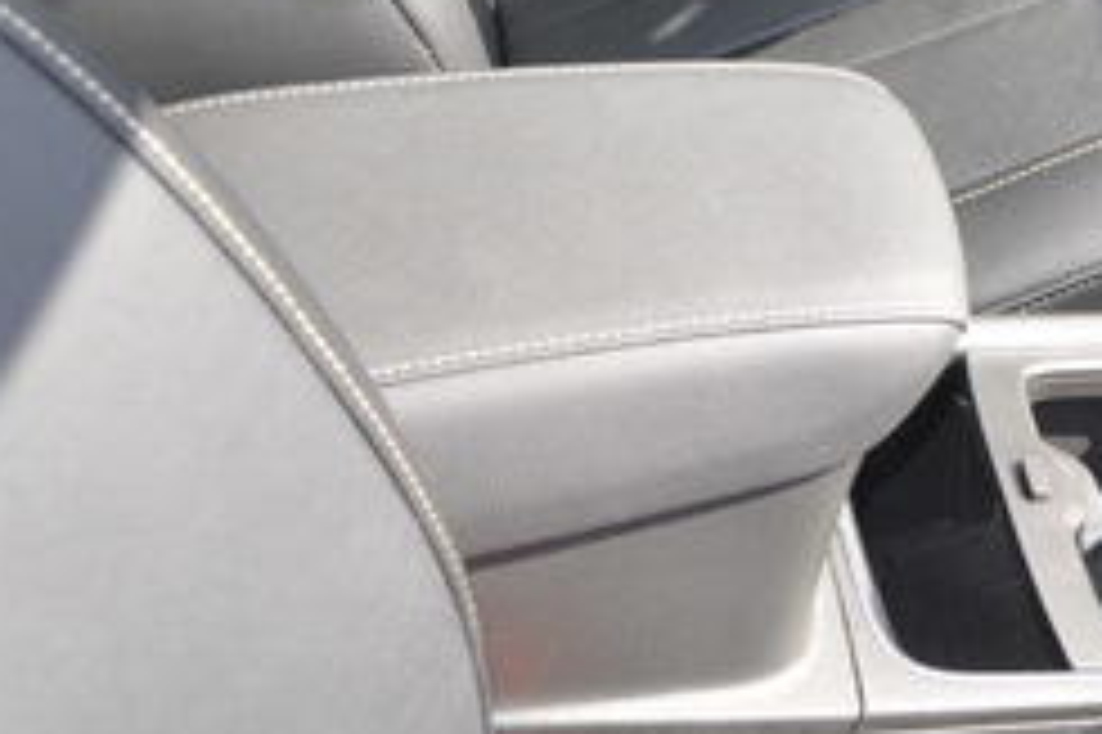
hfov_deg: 20.8
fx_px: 2692
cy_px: -342
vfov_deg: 14.5
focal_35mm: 88
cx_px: 1484
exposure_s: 1/200
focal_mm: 18
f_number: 3.5
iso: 220
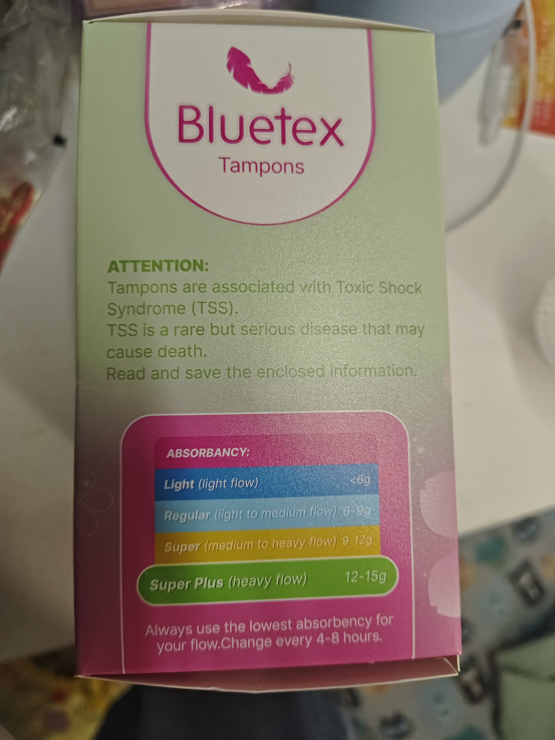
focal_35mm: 23
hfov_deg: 58.9
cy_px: 370
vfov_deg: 73.9
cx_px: 278
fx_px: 492
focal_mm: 5.56
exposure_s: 1/566
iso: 4181
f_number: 1.88
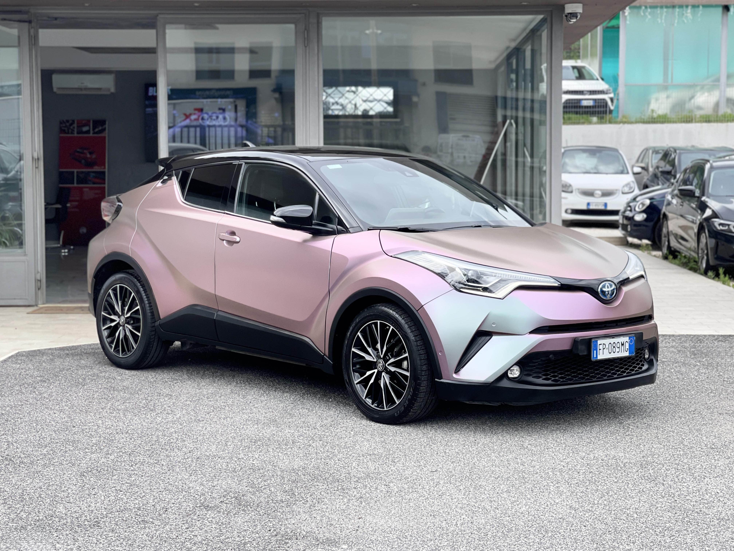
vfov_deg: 22.9
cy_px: 276
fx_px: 1357
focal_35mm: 64
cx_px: 367
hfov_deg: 30.3
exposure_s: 1/395
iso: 32
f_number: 2.2
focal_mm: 7.5
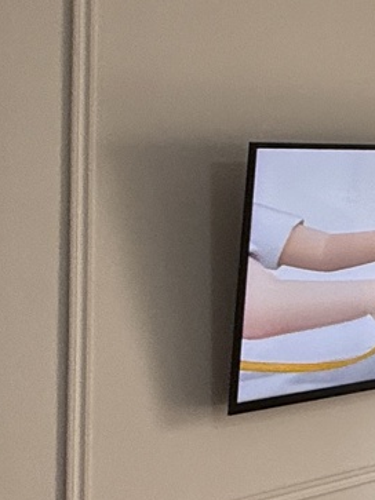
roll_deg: +0.2
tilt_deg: +1.2
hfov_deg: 11.2
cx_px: 1150
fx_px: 1069
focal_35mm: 74
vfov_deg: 26.2
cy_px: 165
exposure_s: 1/99
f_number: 2.2
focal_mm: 2.22
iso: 80
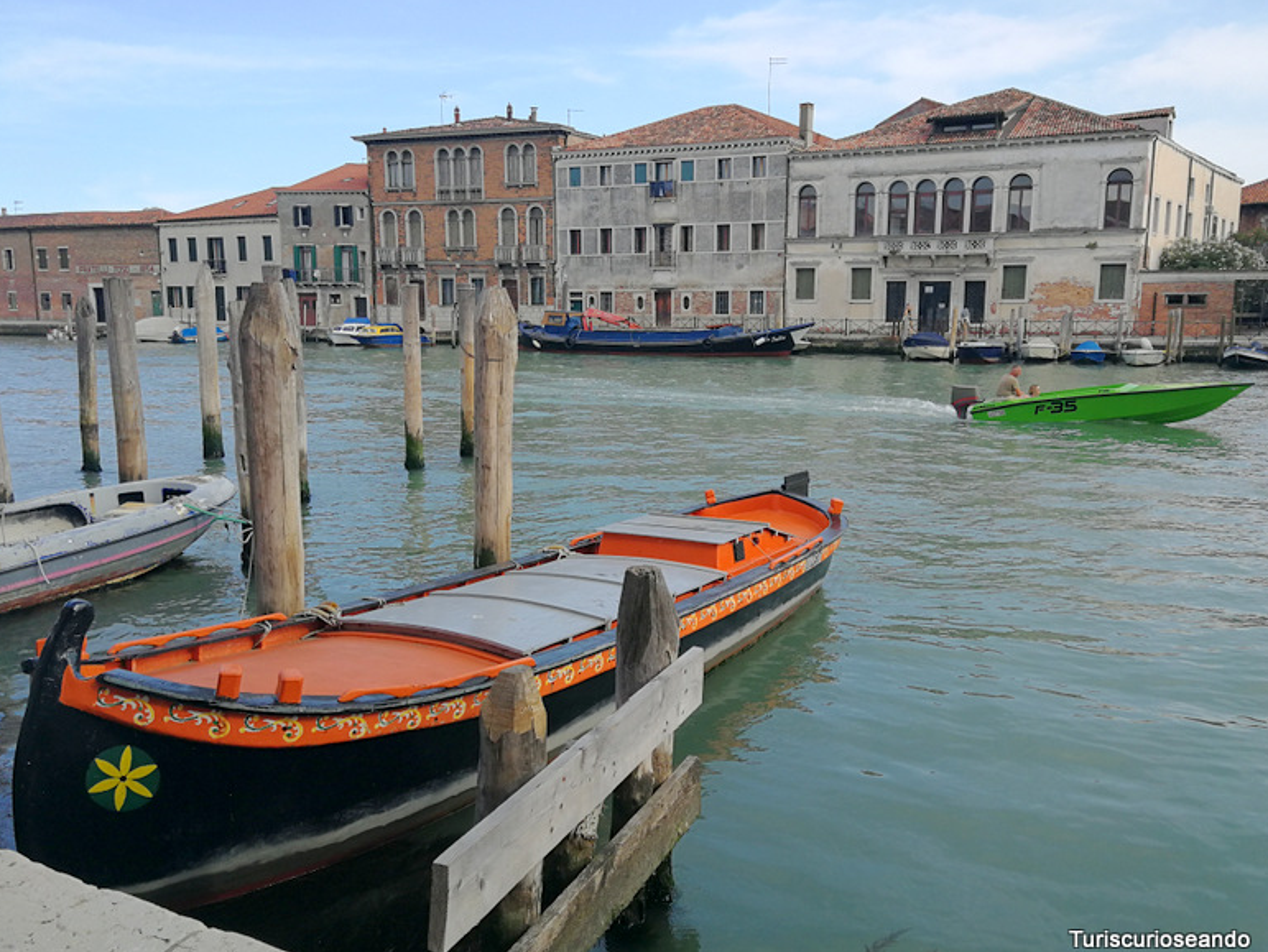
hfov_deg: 63.4
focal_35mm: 28
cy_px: 487
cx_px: 633
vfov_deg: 49.8
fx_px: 1026
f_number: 2.2
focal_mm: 3.95
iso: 50
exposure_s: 1/632
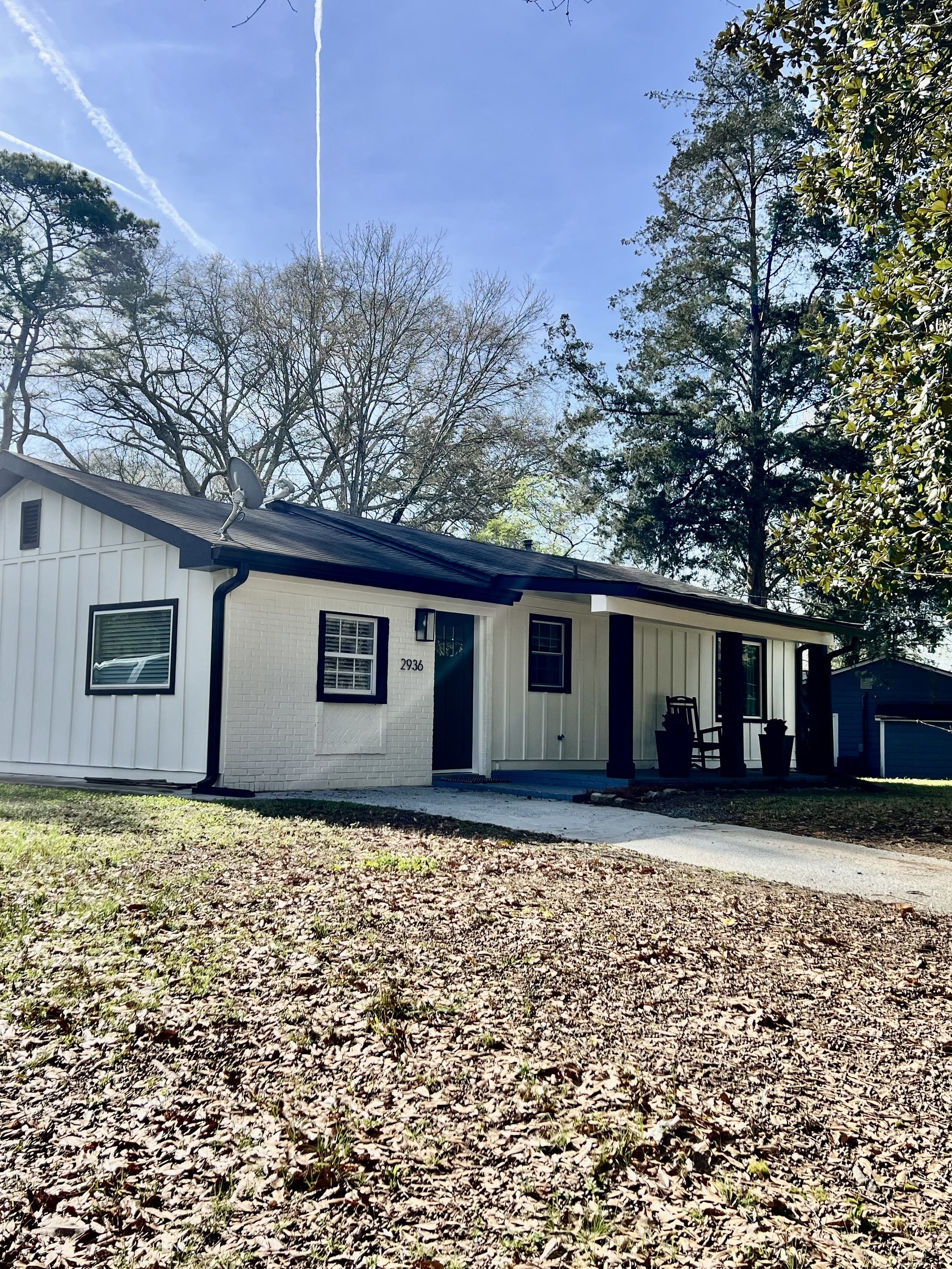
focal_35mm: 35
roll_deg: -0.9
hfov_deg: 40.7
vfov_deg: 52.6
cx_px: 460
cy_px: 629
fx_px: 1283
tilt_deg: +6.2
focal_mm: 5.7
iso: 50
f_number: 1.5
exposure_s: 1/2404
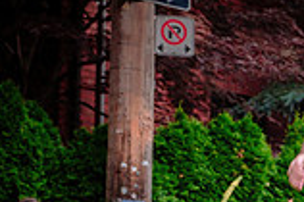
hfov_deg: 9.7
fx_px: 1704
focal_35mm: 202
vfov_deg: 6.7
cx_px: 531
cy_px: 273
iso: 500
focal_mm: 35.3
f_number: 2.8
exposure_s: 1/320
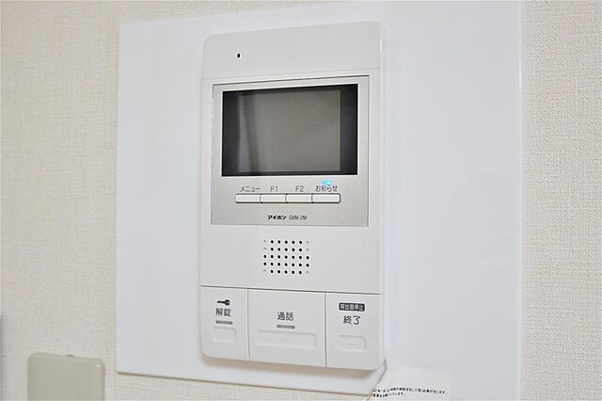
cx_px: 301
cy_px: 200
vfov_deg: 36.8
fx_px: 602
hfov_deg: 53.2
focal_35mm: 36
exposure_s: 1/40
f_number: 4.5
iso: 200
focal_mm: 24
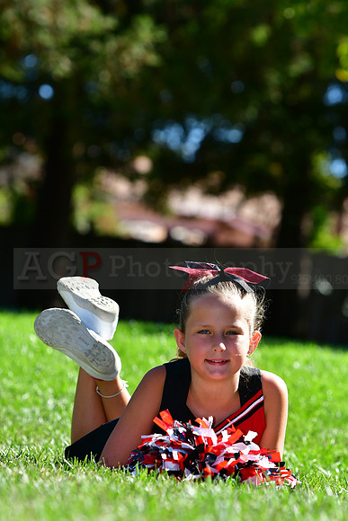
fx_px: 3043
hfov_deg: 6.5
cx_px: 174
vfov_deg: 9.8
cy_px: 260
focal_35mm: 210
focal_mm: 140
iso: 400
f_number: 4.5
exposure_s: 1/1250
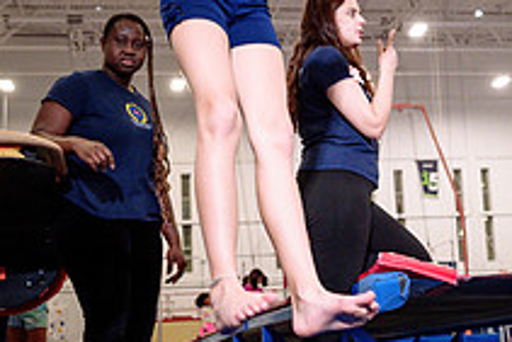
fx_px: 1124
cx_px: 346
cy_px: 141
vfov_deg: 17.3
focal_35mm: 79
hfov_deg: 25.5
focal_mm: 27
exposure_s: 1/400
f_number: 3.5
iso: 1600
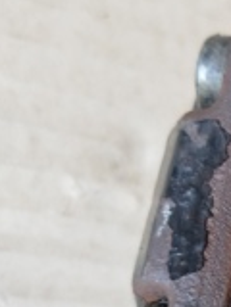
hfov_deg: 18.4
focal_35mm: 72
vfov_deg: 26.5
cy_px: 249
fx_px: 641
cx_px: 335
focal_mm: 5.31
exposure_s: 1/33
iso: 400
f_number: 1.7
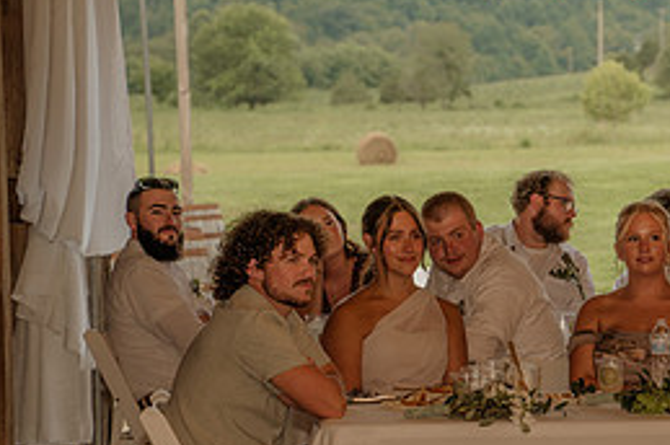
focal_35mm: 159
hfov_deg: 12.7
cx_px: 696
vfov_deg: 8.6
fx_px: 2955
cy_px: 360
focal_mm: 70
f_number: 4
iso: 320
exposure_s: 1/200
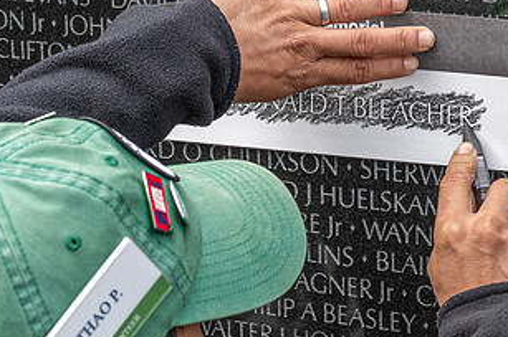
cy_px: 120
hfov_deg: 12.4
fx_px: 2326
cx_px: 407
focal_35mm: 165
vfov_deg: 8.3
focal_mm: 56
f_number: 8
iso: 1000
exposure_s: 1/400
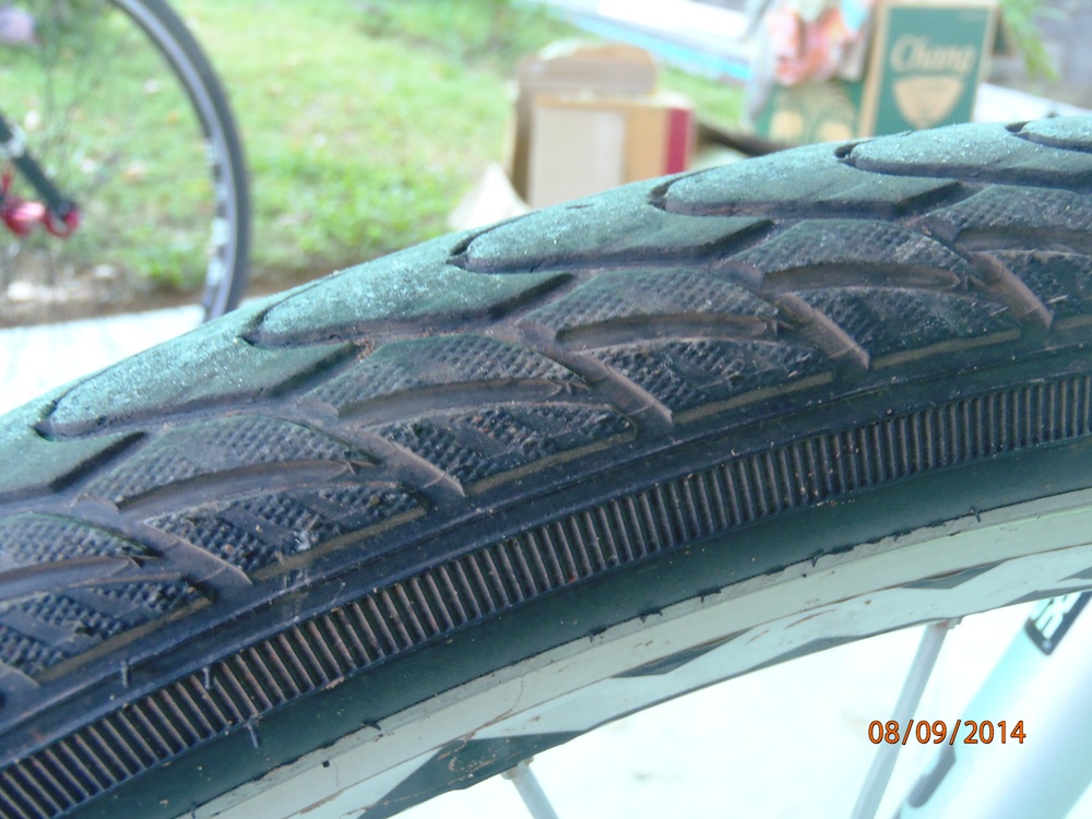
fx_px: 1167
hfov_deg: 50.1
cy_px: 410
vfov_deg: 38.7
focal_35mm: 37
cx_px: 546
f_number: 4.7
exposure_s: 1/20
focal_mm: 6.64
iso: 200
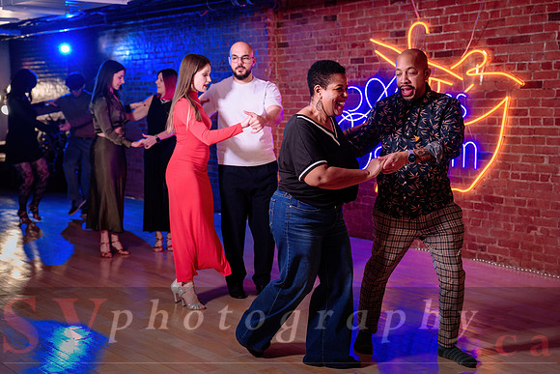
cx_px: 314
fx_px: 804
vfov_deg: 26.2
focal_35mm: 52
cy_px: 186
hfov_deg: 38.4
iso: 500
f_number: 2.8
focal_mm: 46
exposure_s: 1/160
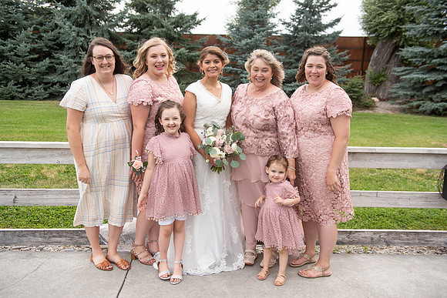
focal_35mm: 35
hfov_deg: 54.4
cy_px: 149
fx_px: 435
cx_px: 224
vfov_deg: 37.9
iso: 500
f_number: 4.5
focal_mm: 35
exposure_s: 1/640
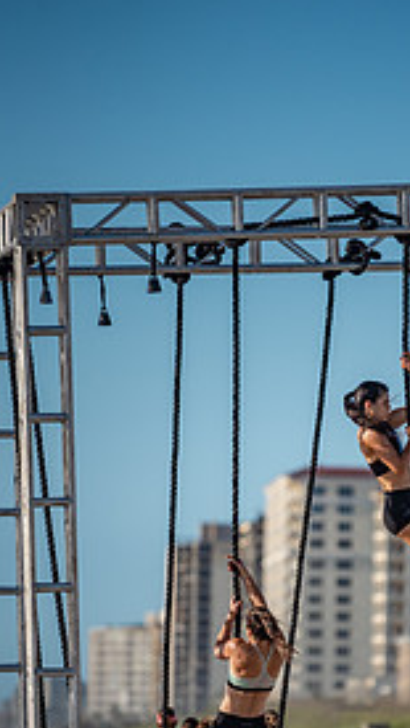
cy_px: 540
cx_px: 307
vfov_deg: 6.3
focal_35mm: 343
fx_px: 6619
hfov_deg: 3.5
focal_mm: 200
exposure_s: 1/4000
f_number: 2.8
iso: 250
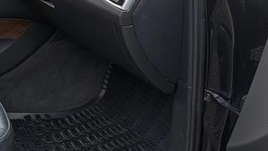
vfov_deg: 19.4
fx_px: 433
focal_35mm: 61
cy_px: 16
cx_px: 6
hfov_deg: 32.0
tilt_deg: -21.9
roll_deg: +0.7
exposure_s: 1/373
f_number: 1.6
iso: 50
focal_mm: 5.96
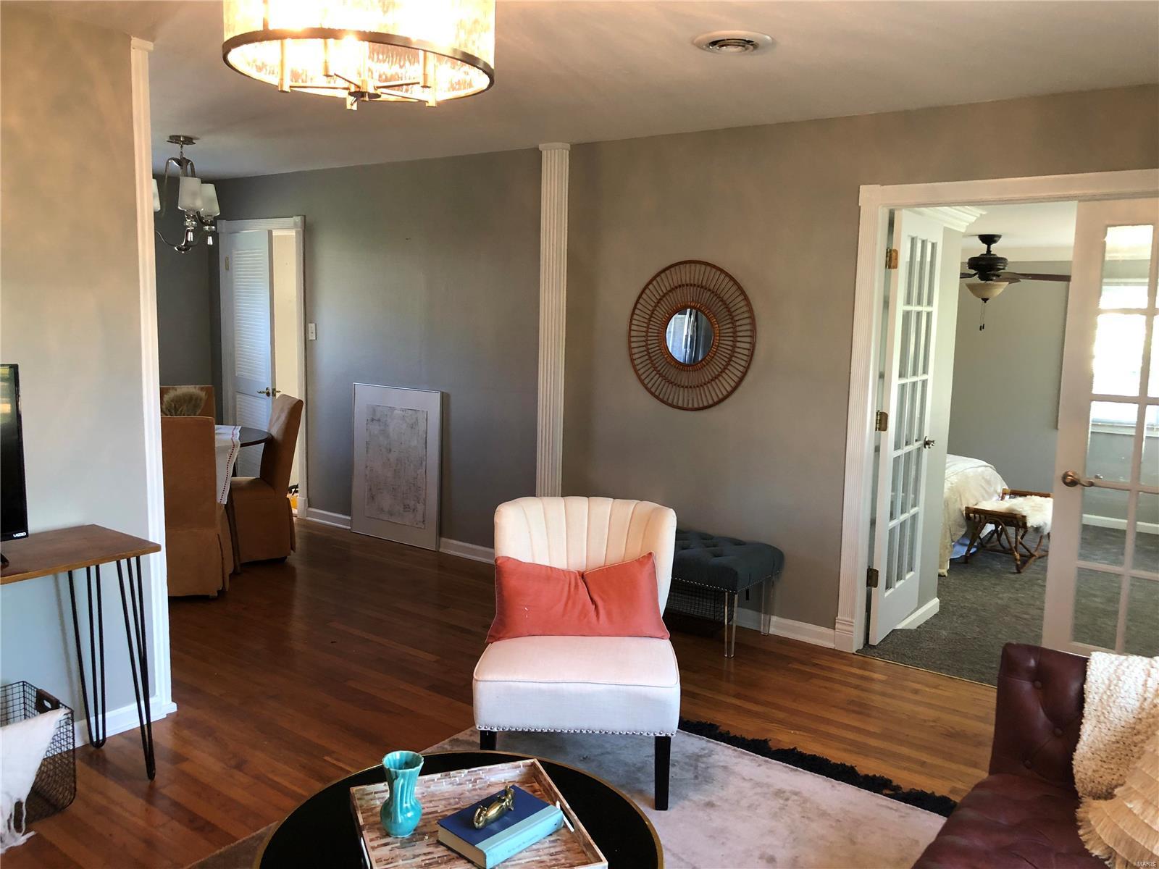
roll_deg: -0.5
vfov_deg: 49.7
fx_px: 937
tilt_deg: -7.2
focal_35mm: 28
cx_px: 580
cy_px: 434
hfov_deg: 63.4
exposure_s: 1/15
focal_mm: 3.99
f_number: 1.8
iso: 40
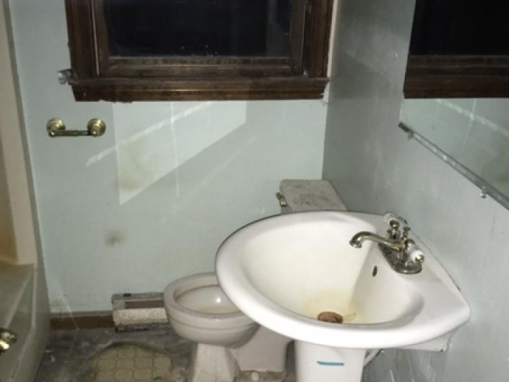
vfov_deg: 34.8
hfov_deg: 45.7
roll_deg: -0.7
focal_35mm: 41
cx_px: 219
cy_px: 260
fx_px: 603
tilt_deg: -27.3
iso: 200
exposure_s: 1/16
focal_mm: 4.15
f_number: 2.2
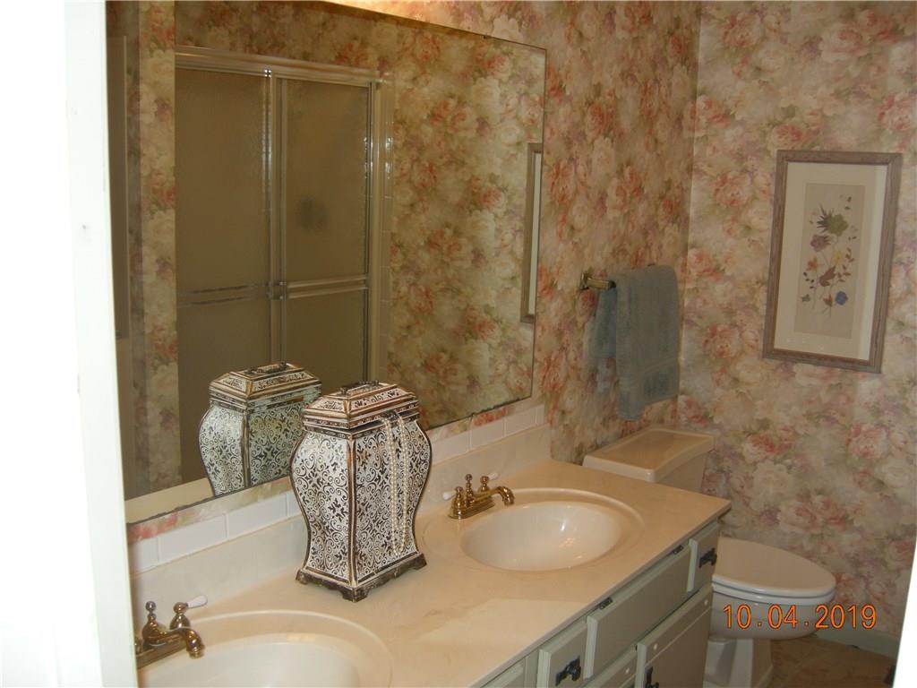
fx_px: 927
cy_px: 344
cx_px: 458
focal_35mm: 35
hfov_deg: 52.6
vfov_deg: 40.7
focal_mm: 7.5
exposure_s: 1/30
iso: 64
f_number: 2.7
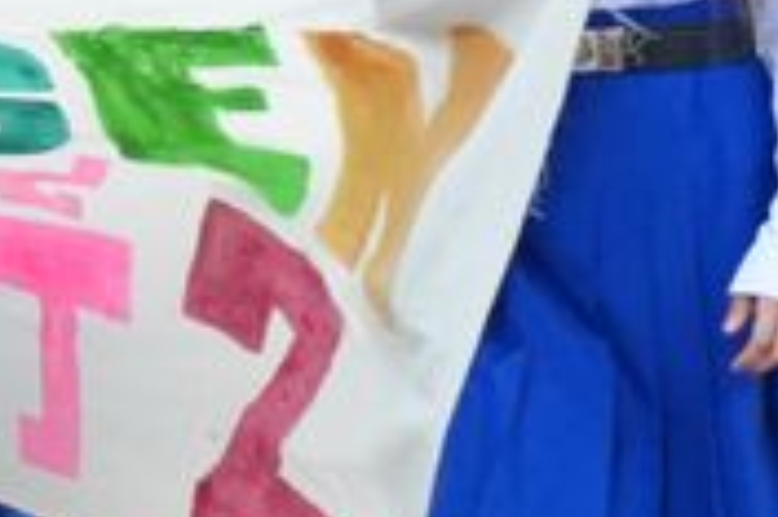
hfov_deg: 1.6
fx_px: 27122
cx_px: -661
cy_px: 44
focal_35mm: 1256
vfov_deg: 1.1
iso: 1600
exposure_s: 1/320
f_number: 5.6
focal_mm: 131
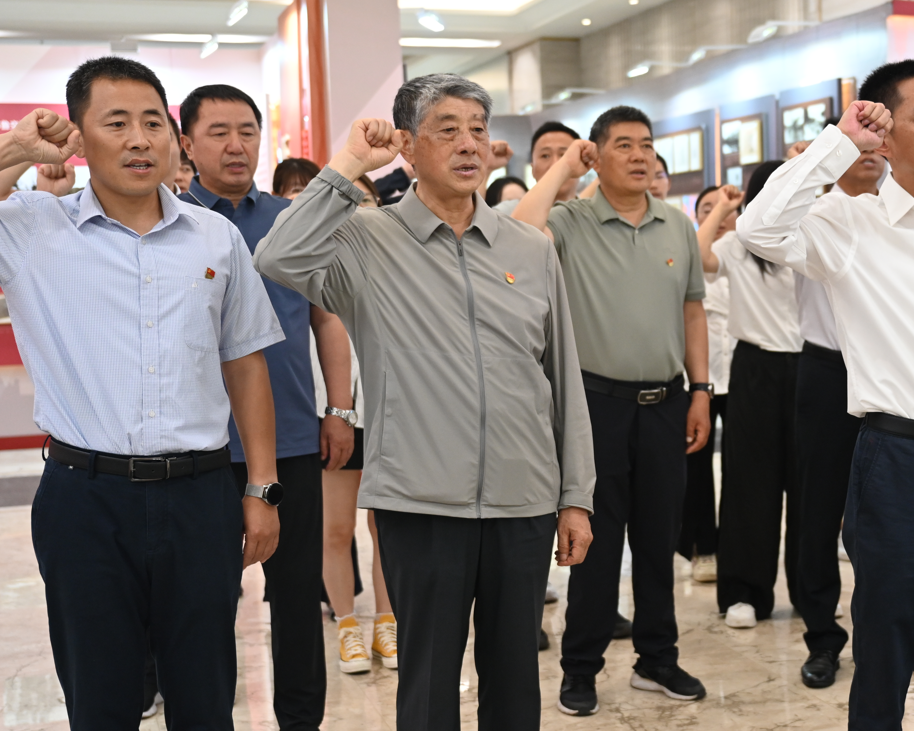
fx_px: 1650
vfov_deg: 25.0
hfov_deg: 30.4
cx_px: 704
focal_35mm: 61
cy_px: 397
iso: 800
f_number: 2.8
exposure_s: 1/125
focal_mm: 32
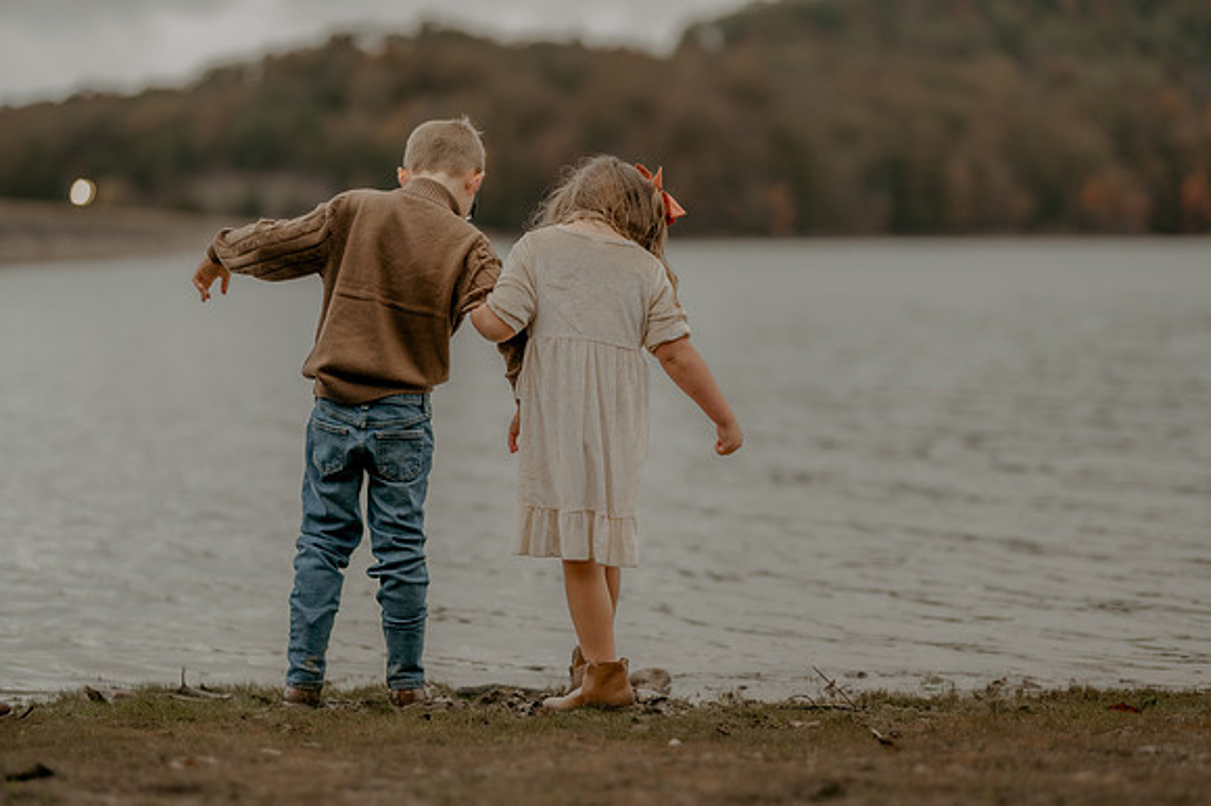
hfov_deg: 23.9
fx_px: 2858
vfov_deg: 16.1
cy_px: 403
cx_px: 606
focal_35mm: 85
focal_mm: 85
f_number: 1.8
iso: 400
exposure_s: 1/250
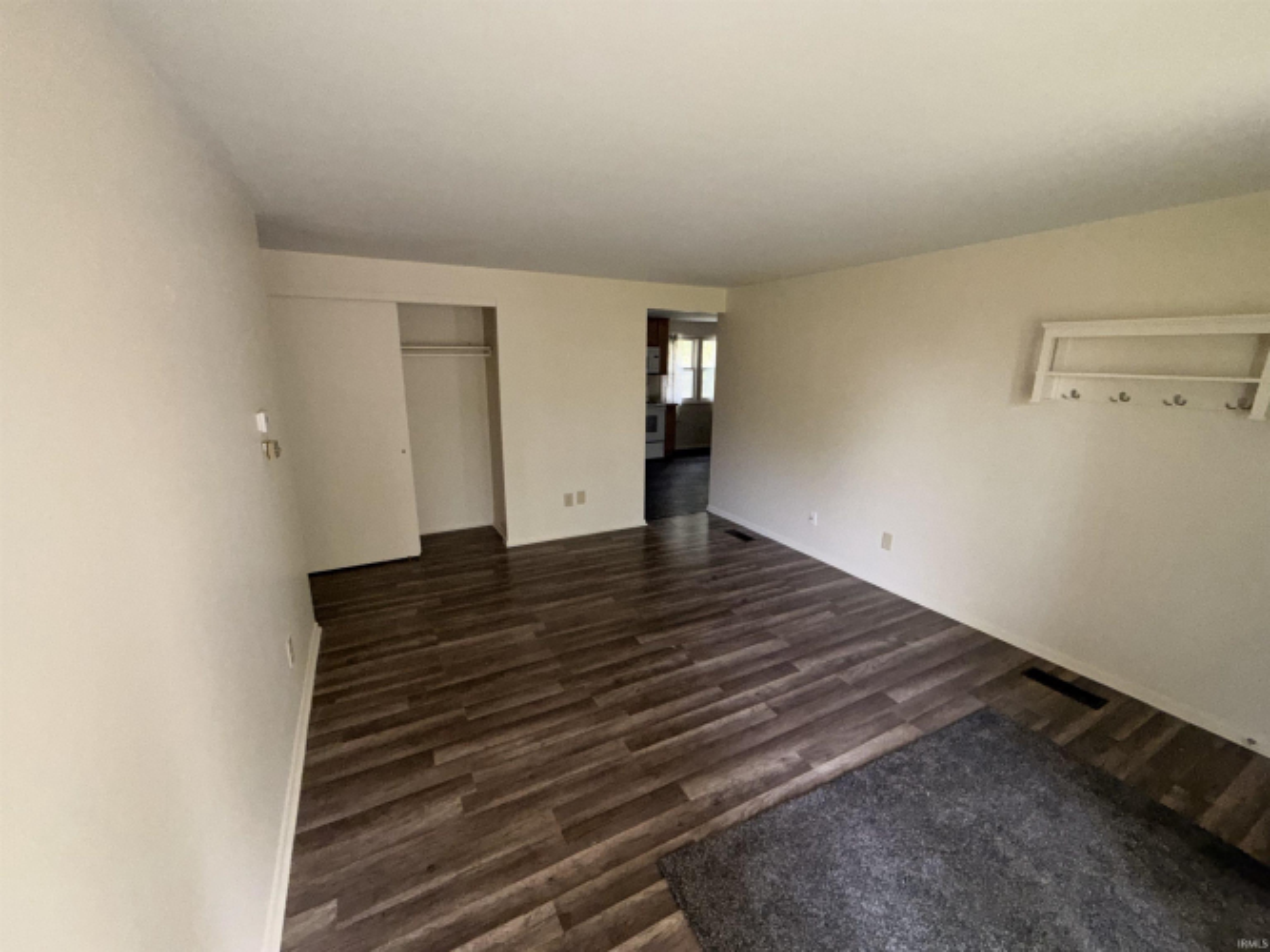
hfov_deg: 102.1
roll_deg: -0.1
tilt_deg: -13.1
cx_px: 635
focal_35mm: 14
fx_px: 514
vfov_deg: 85.7
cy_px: 476
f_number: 2.2
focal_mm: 2.22
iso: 200
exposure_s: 1/60
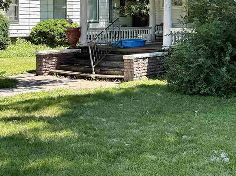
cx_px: 257
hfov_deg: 27.4
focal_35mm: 65
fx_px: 443
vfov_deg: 21.9
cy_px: 9
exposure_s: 1/1018
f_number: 1.78
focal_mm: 6.76
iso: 100
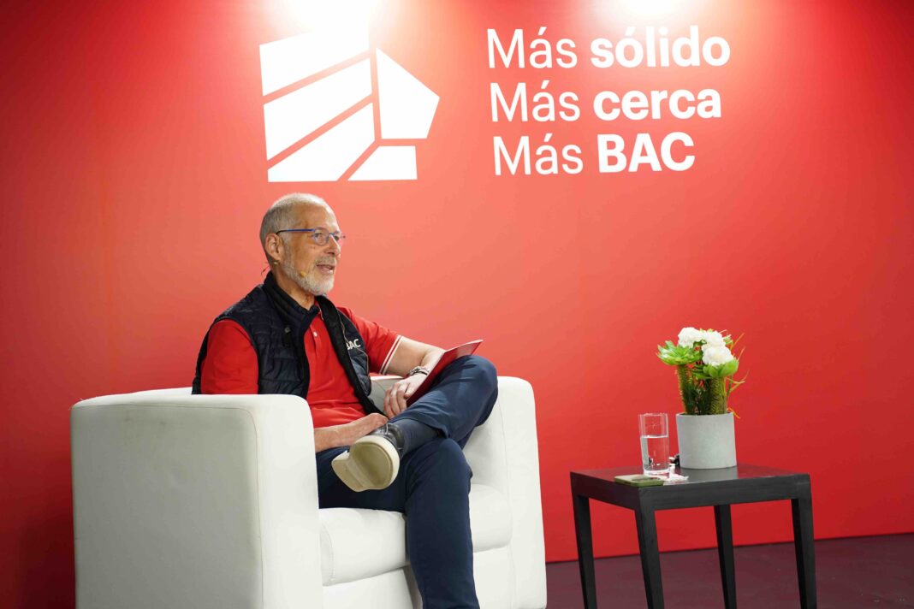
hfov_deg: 36.9
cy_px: 304
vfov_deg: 25.1
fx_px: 1371
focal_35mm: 54
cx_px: 457
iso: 2000
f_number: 2.8
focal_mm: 54
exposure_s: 1/125
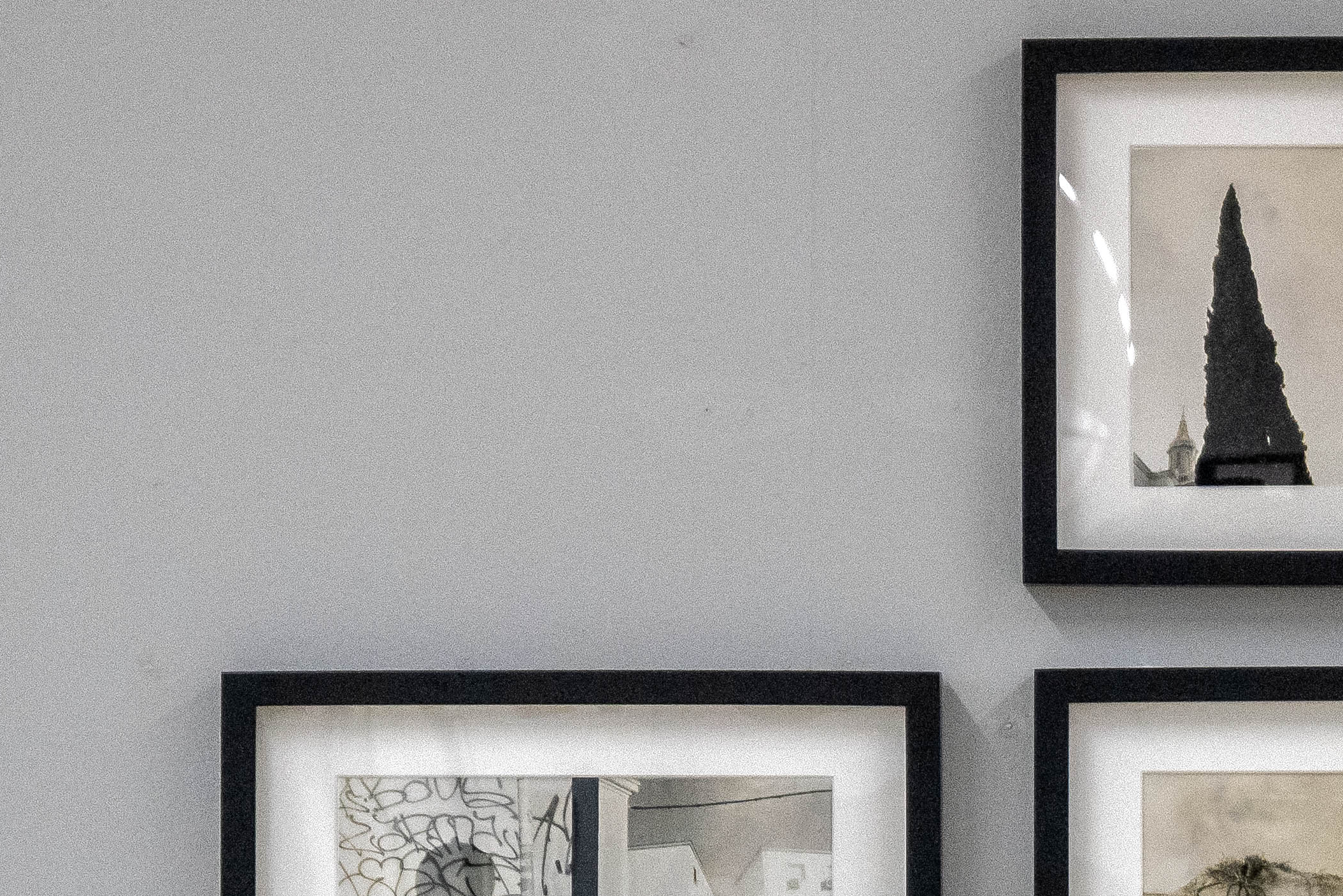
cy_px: 894
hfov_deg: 10.3
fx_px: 7386
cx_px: 1346
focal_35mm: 198
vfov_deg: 6.9
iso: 2500
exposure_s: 1/125
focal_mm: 50
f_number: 6.3
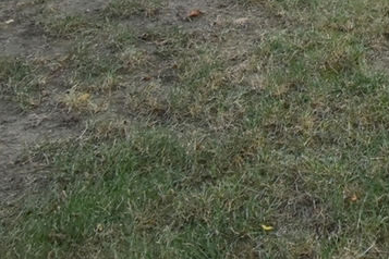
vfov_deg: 14.6
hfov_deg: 24.0
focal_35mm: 68
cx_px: 568
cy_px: -328
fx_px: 735
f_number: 5.6
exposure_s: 1/125
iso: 400
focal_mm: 10
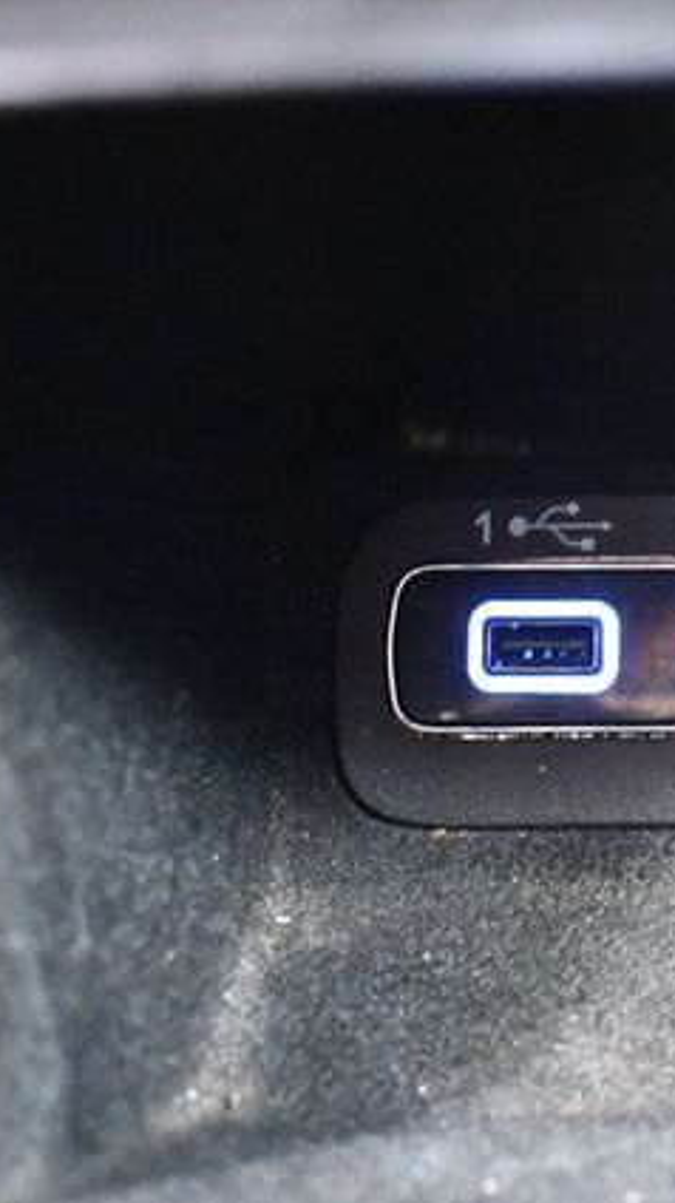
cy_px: 604
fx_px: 1817
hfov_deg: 19.4
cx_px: 876
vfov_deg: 36.6
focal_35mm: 57
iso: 12800
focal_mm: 18
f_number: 3.5
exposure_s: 1/20
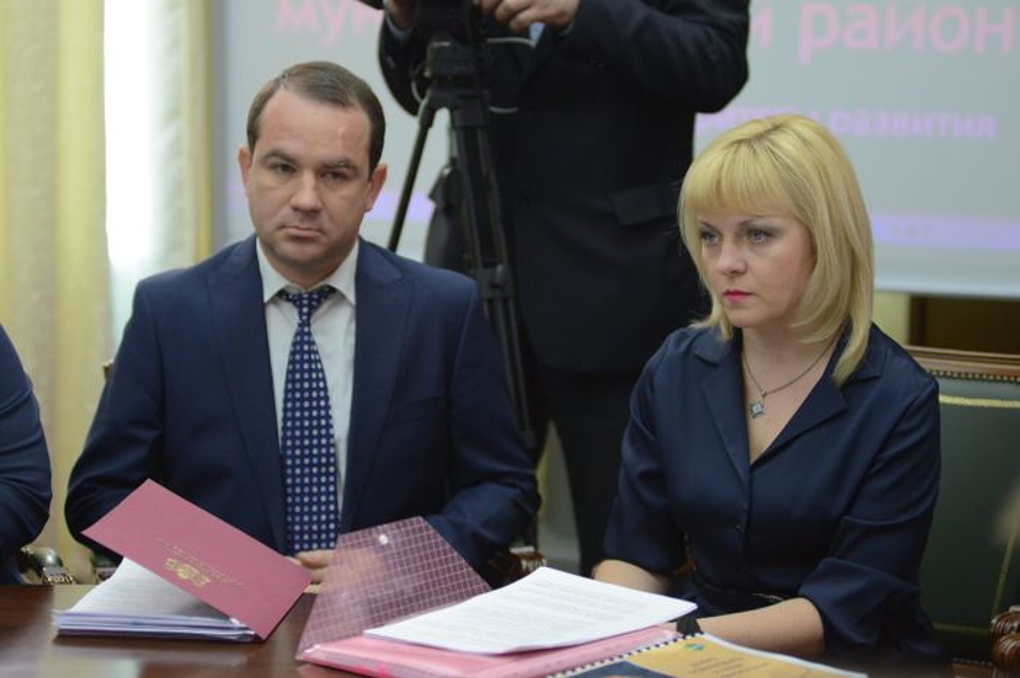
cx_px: 510
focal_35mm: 80
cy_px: 339
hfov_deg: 25.4
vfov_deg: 17.0
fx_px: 2265
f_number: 2.8
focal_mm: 80
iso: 3200
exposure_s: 1/640
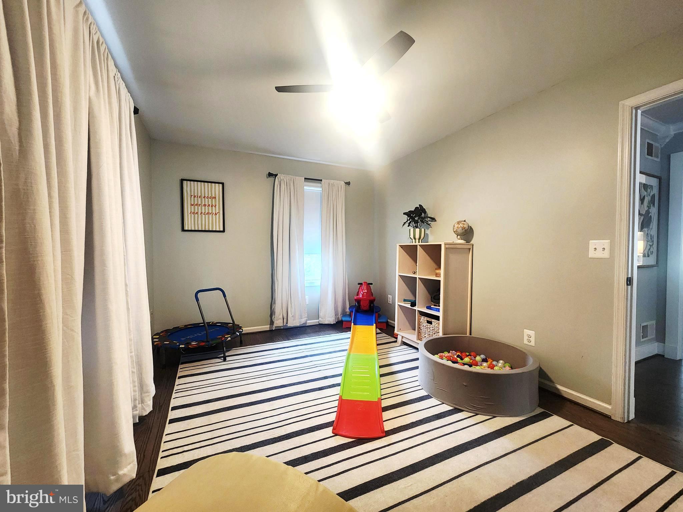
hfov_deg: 106.2
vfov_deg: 89.9
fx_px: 256
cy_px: 256
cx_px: 342
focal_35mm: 13
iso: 320
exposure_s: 1/40
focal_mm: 2.2
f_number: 2.2
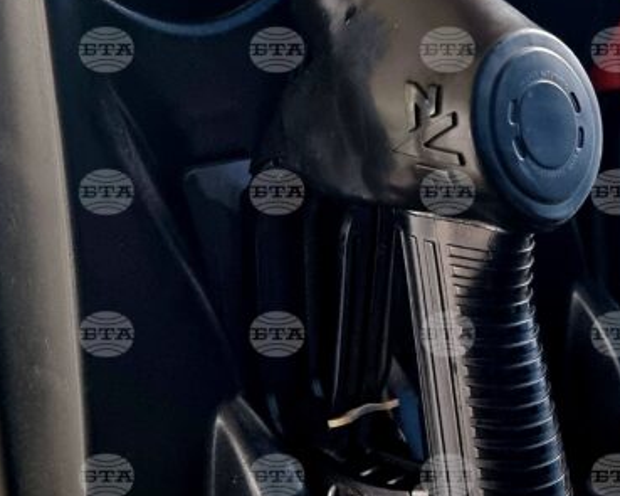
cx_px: 618
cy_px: 192
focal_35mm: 65
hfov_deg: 27.5
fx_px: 1192
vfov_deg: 23.4
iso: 640
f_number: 1.8
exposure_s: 1/50
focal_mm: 6.7
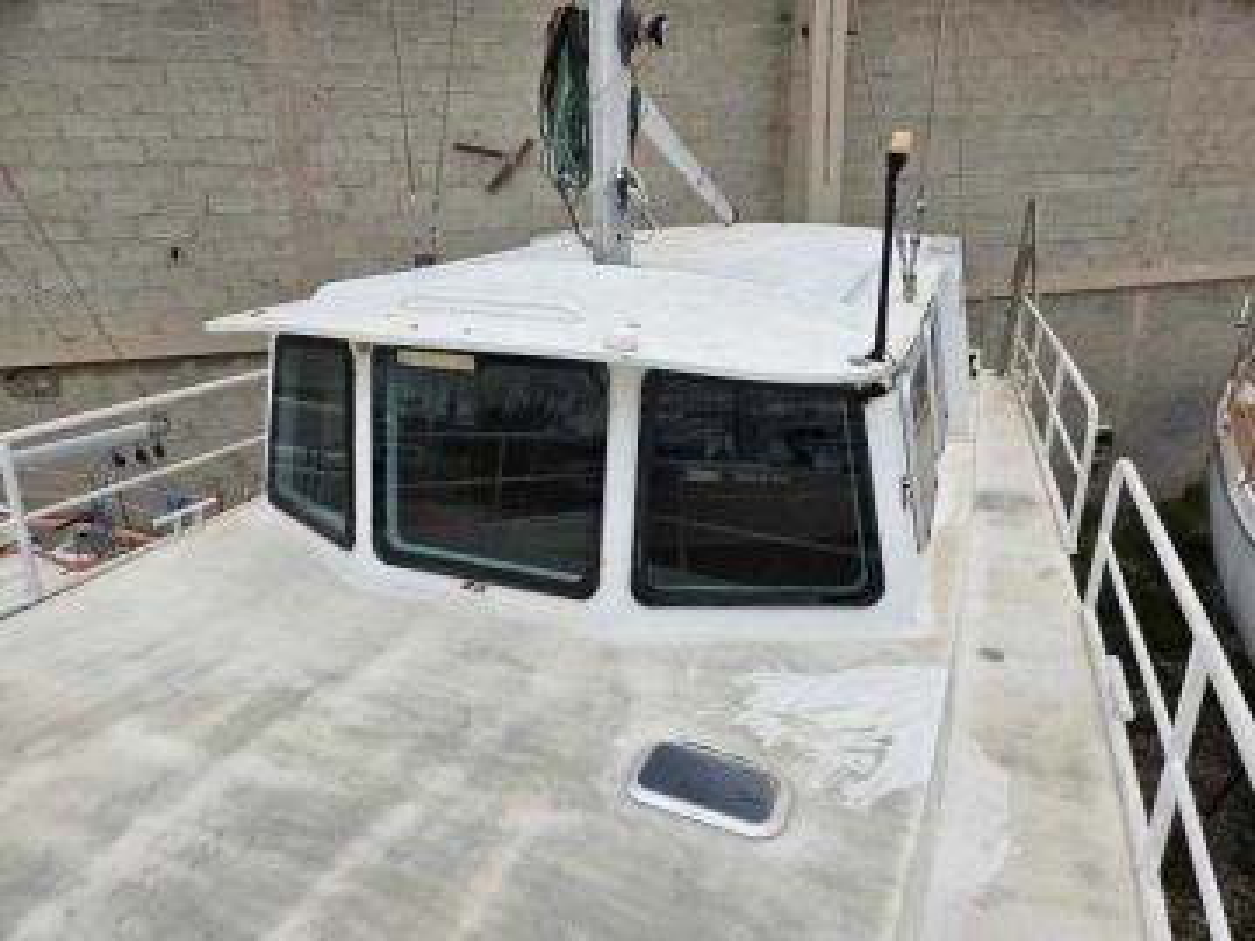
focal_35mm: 23
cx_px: 628
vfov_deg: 58.9
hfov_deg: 73.9
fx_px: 834
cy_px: 470
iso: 32
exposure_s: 1/1468
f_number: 1.8
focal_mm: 5.4
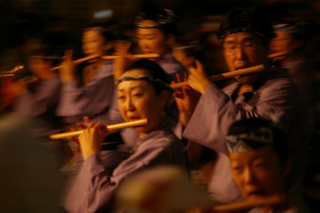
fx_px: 1838
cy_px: 106
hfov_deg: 10.0
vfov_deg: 6.6
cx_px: 160
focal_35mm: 207
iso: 400
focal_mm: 138
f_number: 4.5
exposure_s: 1/15
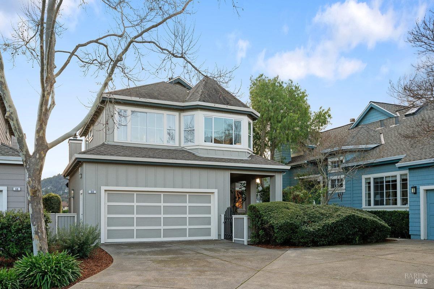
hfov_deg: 62.0
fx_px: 361
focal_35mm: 30
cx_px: 217
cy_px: 144
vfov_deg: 43.5
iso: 400
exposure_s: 1/250
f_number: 9
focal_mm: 30
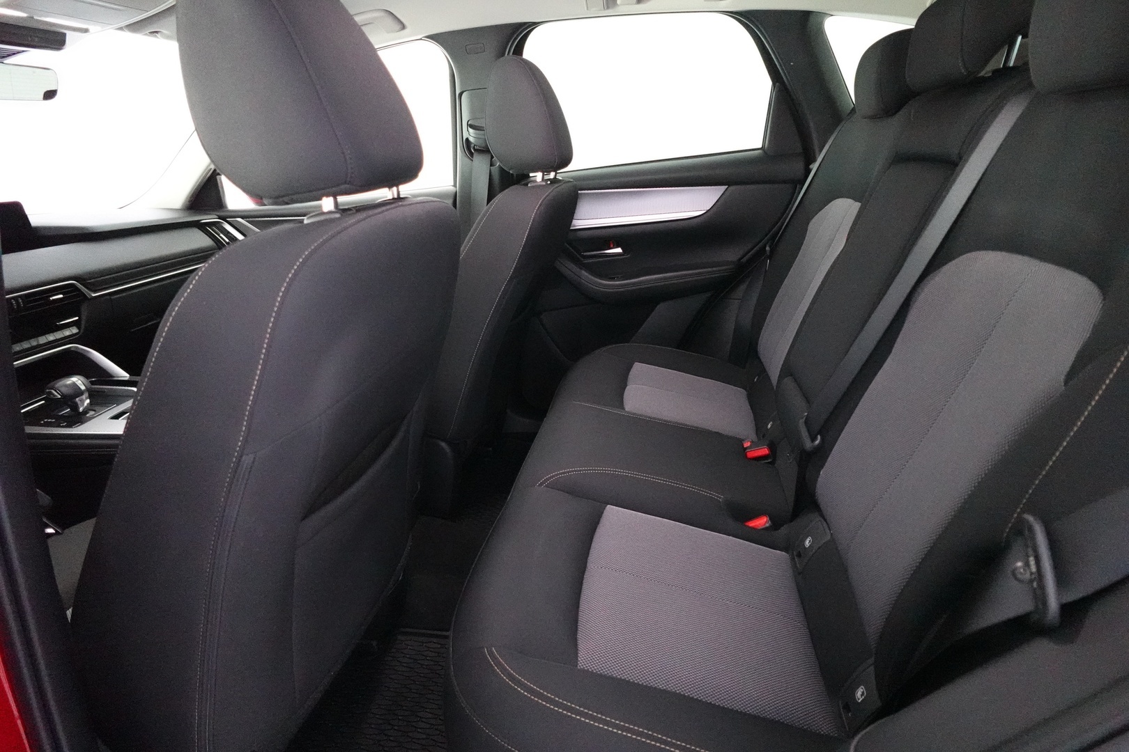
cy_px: 376
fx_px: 627
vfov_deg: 61.9
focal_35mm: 20
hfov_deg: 84.0
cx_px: 564
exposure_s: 1/80
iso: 6400
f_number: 2
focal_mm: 7.6
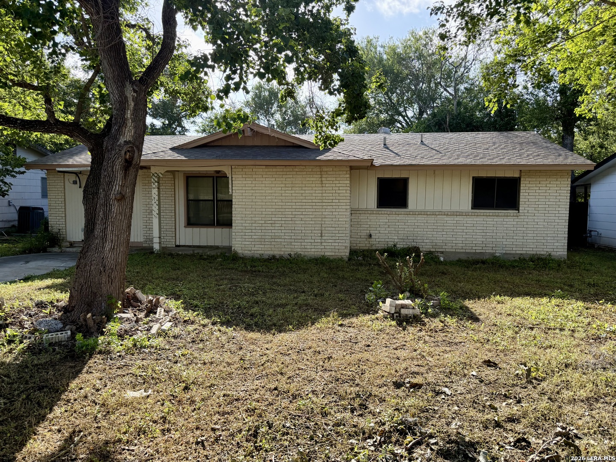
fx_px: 427
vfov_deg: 56.8
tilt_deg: -3.4
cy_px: 231
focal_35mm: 24
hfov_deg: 71.6
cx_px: 308
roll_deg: +1.0
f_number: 1.78
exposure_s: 1/1727
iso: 100
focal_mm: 6.76
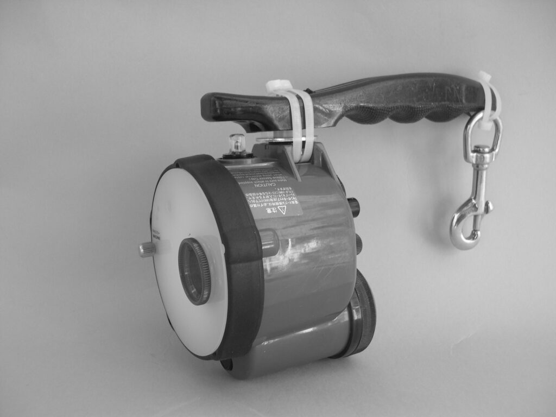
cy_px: 208
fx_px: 610
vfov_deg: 37.7
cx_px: 278
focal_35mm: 38
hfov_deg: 49.0
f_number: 2.8
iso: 100
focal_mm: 8
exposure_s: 1/69.6
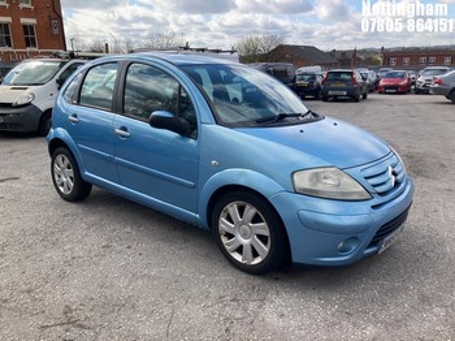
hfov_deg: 63.5
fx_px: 368
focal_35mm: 28
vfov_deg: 49.7
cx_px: 228
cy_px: 170
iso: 20
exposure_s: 1/1056
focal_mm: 3.99
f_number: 1.8
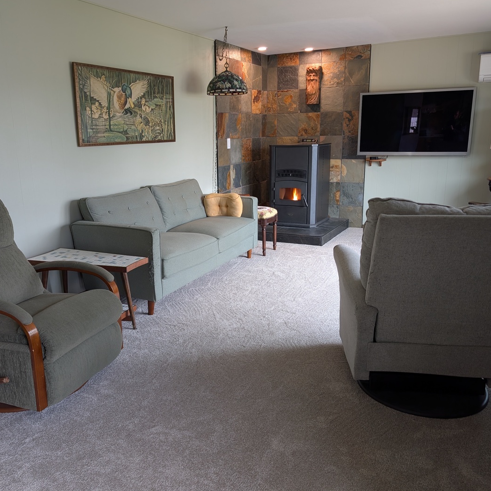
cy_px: 246
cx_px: 218
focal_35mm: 29
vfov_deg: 55.6
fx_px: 465
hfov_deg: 55.5
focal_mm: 6.9
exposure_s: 1/23.8
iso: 36
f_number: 1.68
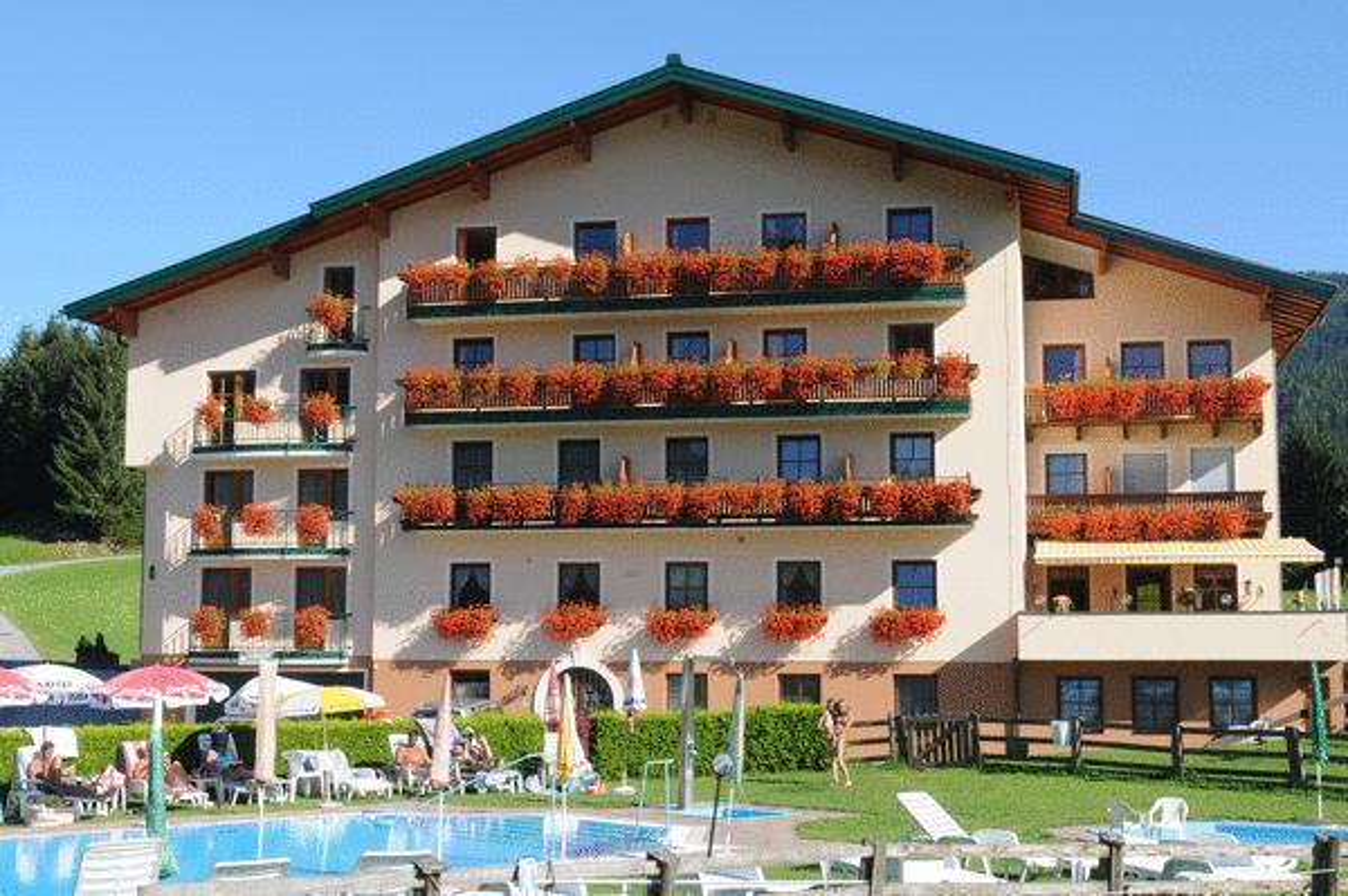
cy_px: 448
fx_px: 1964
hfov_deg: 37.9
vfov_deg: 25.7
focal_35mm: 52
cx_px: 674
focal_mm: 35
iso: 200
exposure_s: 1/100
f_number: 16
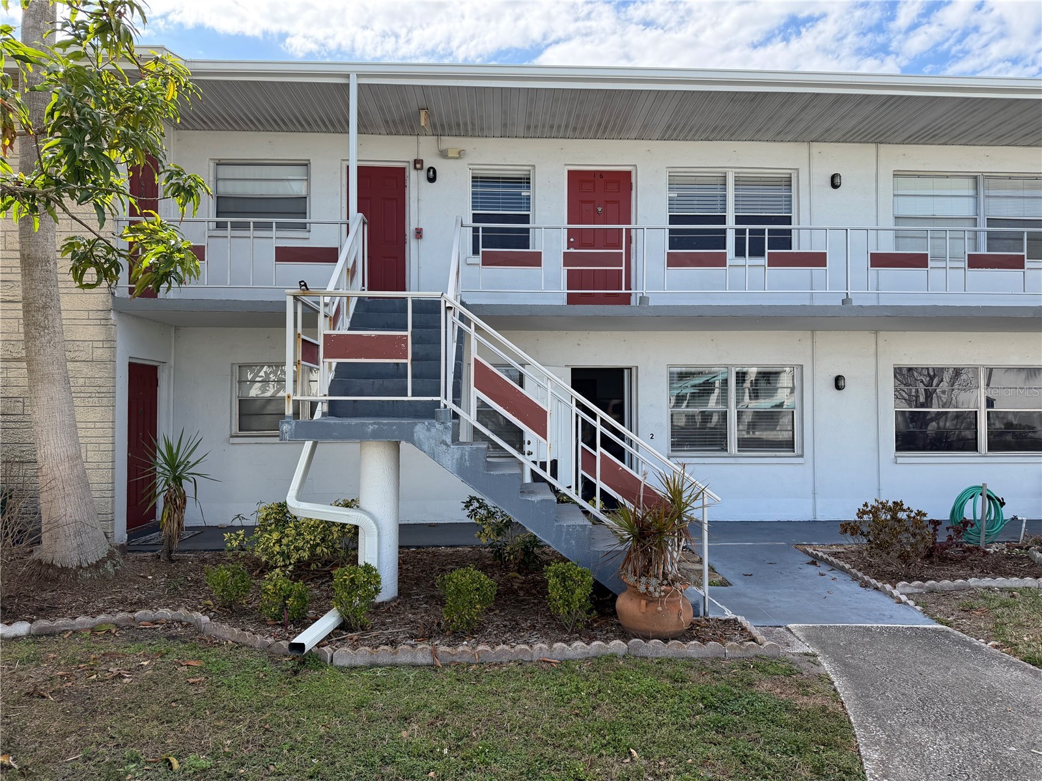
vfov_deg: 56.8
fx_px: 722
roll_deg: -0.5
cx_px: 521
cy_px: 390
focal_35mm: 24
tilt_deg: +1.2
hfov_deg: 71.6
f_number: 1.78
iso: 100
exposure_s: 1/2110
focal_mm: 6.76
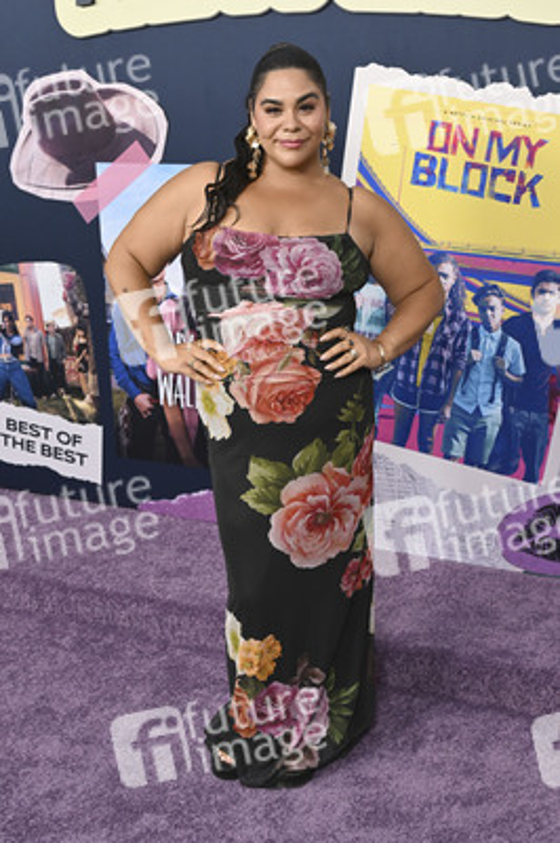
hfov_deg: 31.1
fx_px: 1005
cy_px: 422
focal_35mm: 43
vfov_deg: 45.5
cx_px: 280
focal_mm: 43
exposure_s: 1/250
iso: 1250
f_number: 5.6
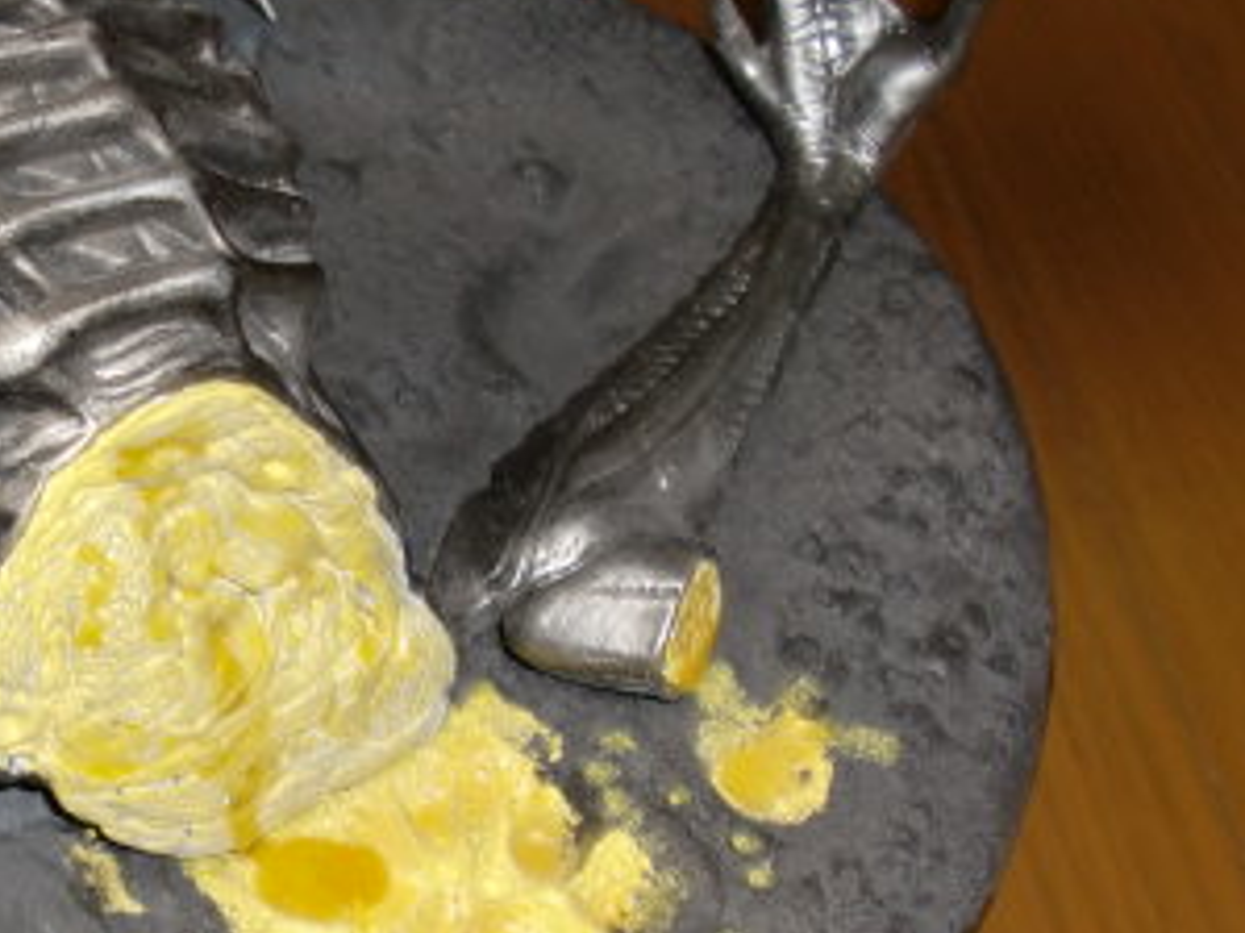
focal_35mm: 77
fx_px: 2768
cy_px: 604
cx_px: 183
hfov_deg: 24.8
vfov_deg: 19.1
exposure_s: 1/30
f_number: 2.8
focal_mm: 6.3
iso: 160
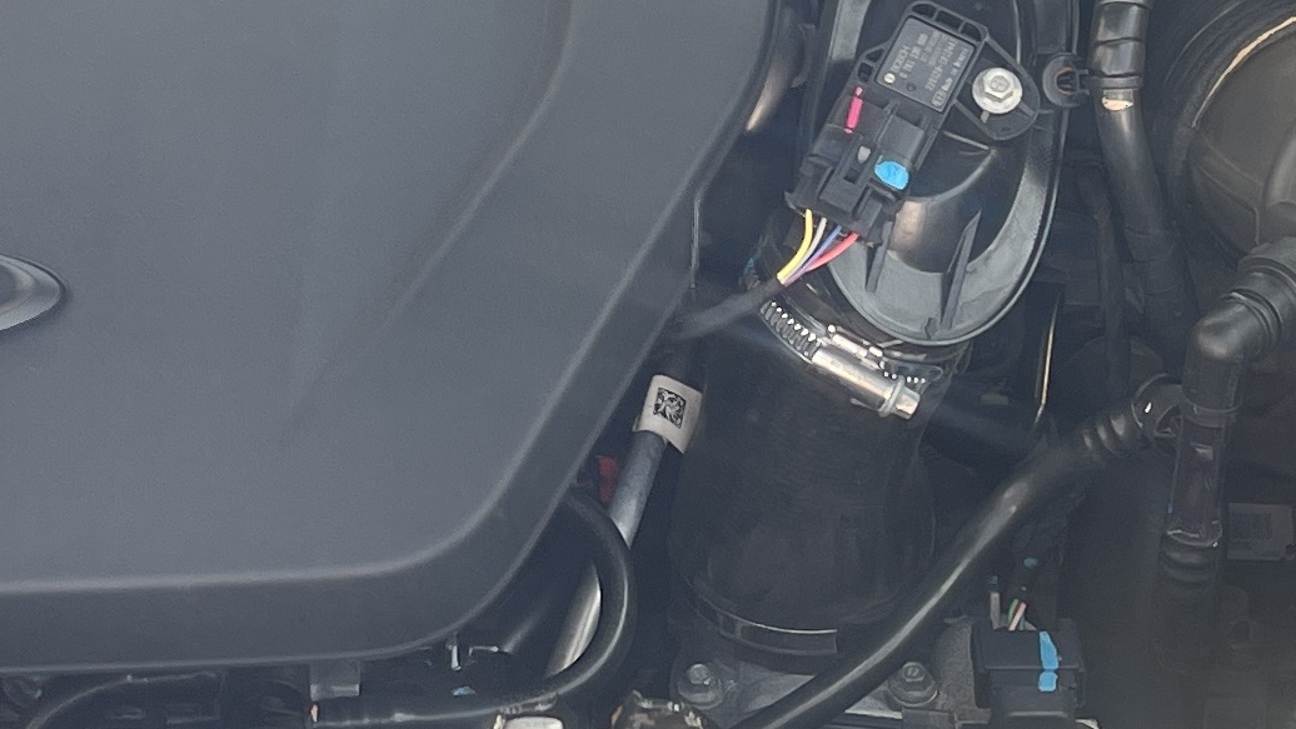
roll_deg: +3.3
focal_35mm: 106
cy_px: -133
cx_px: 494
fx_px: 3643
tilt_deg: -39.1
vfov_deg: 11.2
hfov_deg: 20.1
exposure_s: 1/173
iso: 32
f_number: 1.6
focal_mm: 5.1
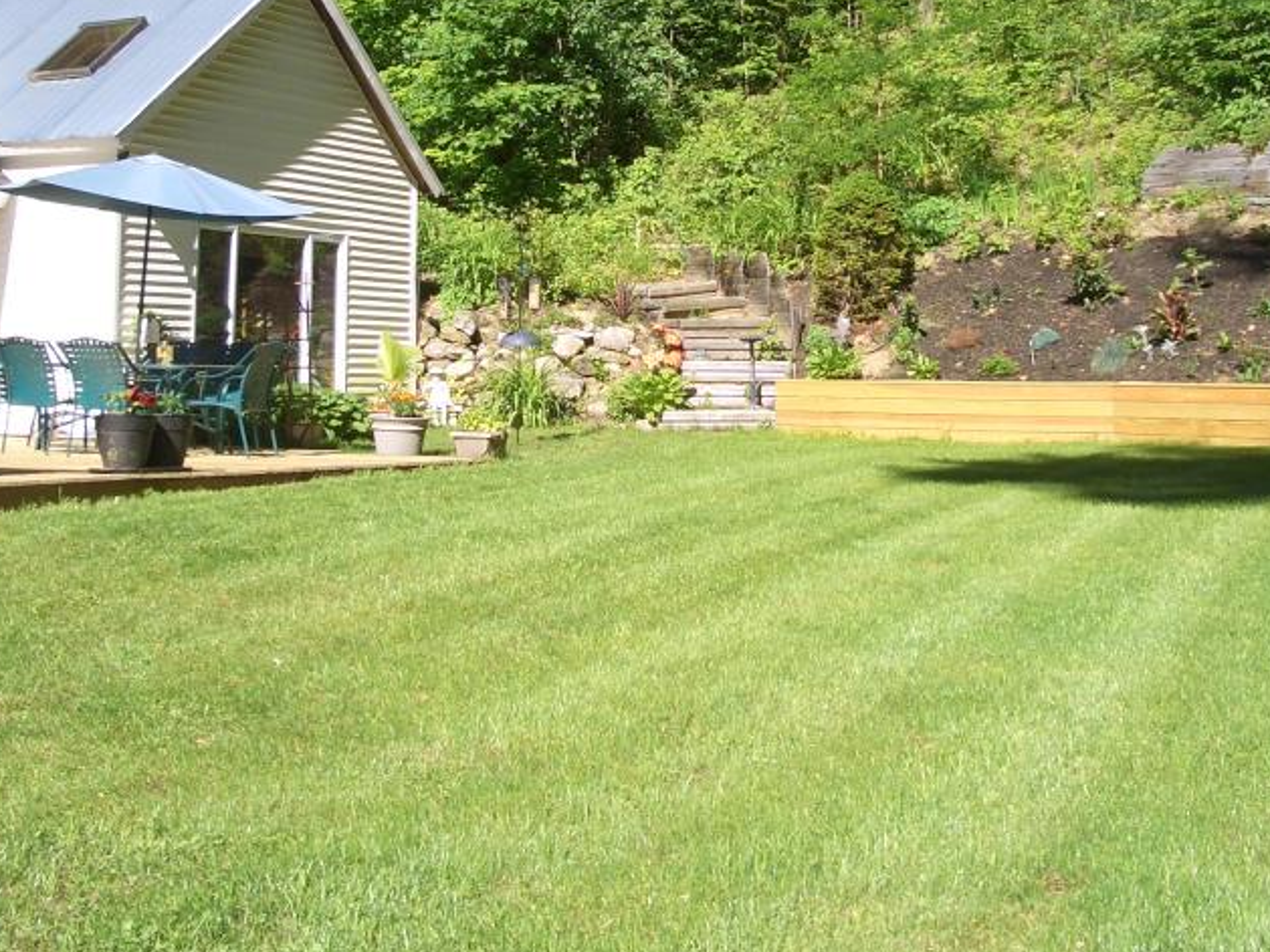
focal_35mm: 57
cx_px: 616
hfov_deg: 33.8
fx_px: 2092
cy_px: 188
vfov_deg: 25.2
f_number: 4.3
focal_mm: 5.8
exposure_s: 1/250
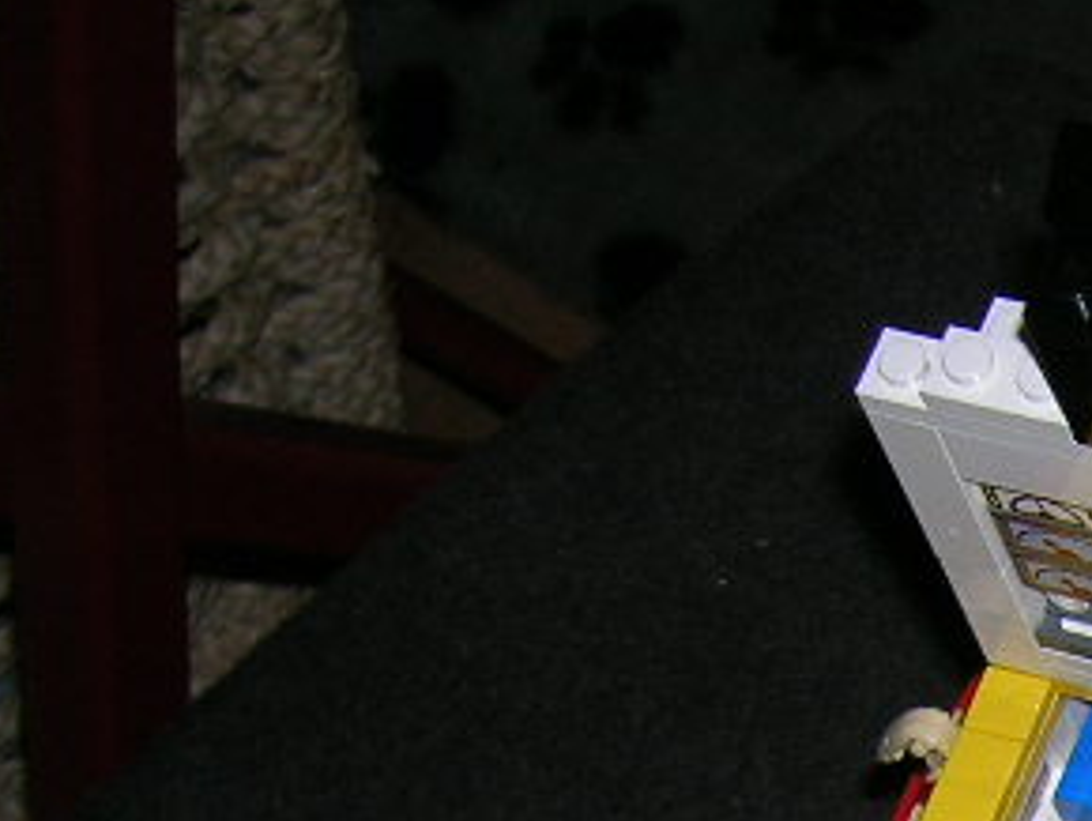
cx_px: 1642
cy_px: 1216
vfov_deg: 11.8
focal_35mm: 120
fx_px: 3789
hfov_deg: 15.2
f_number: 2.9
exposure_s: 1/60.1
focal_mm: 5.7
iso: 50
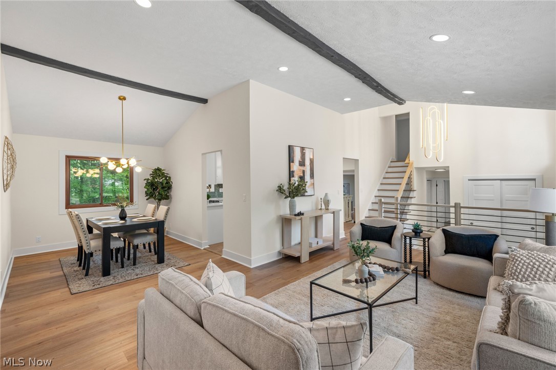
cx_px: 278
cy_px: 185
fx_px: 232
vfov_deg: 77.3
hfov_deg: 100.4
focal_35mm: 15
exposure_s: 1/4
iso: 250
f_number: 9
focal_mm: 15
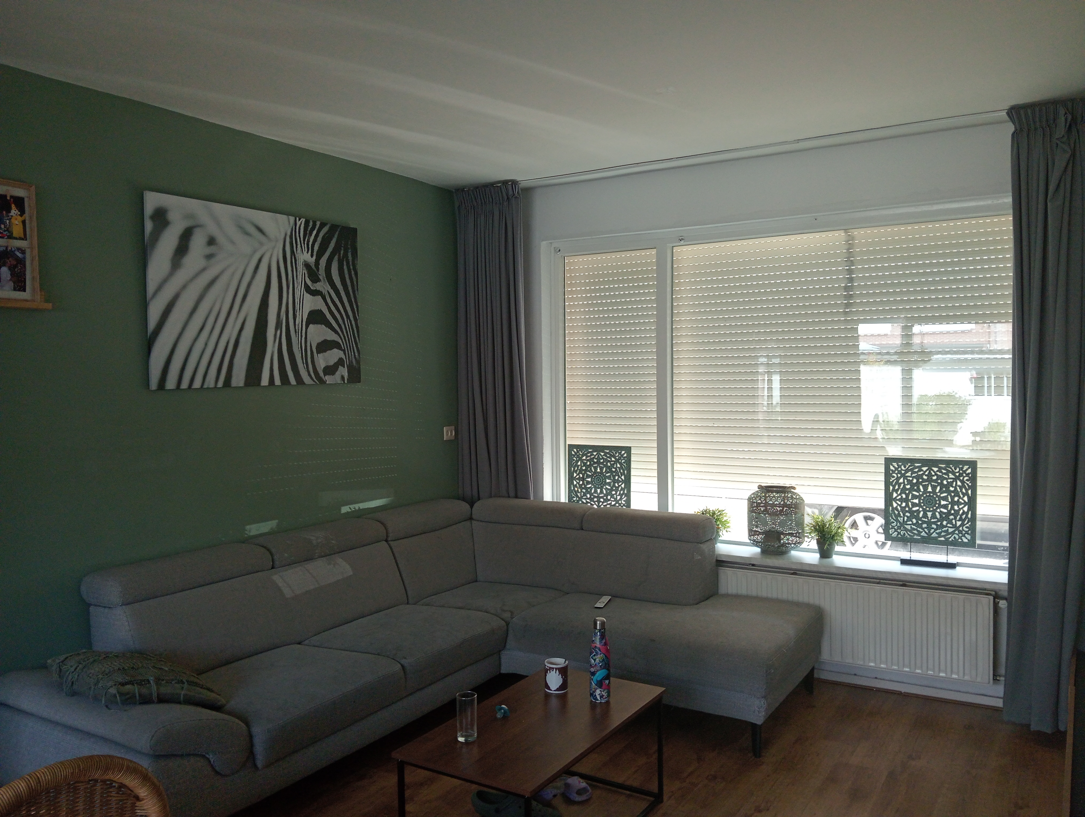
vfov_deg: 49.9
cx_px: 542
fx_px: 879
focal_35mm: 28
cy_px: 408
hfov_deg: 63.4
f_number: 1.8
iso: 193
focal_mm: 3.98
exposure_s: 1/100
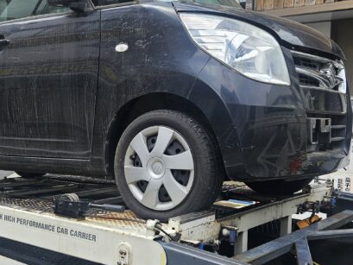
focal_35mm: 36
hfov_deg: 50.2
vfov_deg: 39.5
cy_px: 108
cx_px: 111
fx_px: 367
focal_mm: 5.4
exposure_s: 1/500
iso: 25
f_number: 1.8
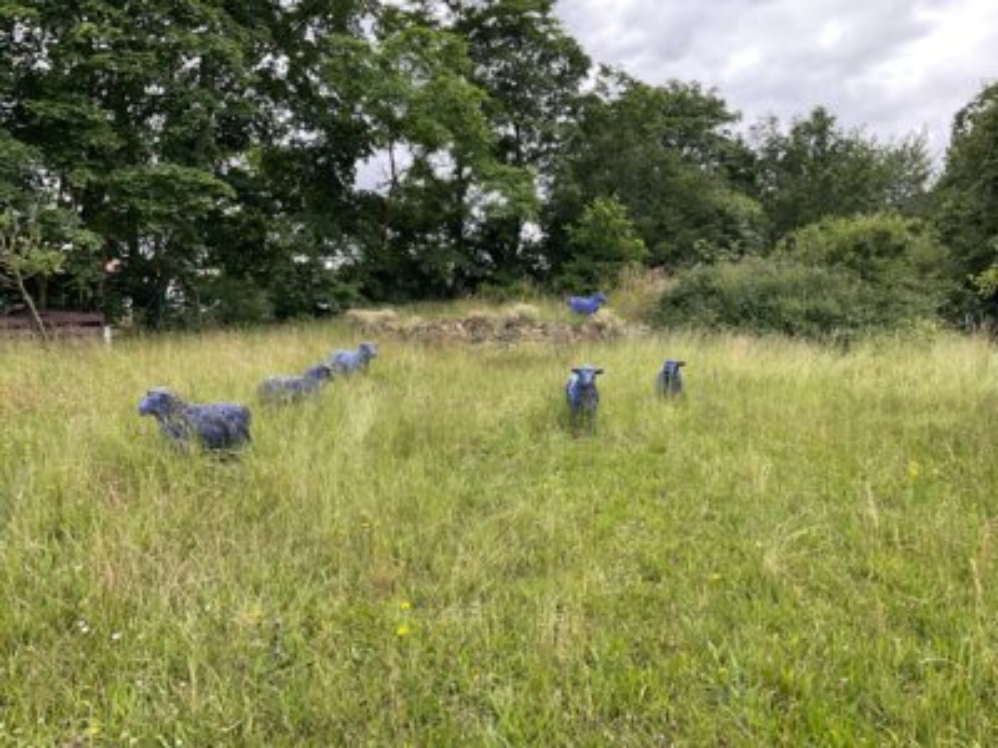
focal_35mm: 29
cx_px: 499
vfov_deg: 48.2
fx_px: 836
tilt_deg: -1.8
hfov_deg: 61.7
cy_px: 374
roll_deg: -0.7
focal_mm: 3
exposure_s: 1/295
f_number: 1.8
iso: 16
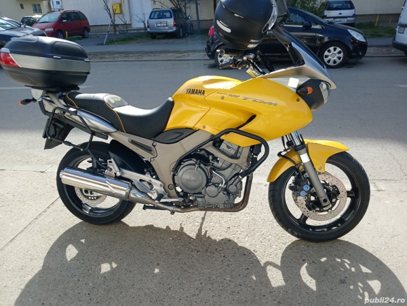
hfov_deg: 67.3
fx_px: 306
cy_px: 153
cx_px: 204
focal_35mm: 26
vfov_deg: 53.1
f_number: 1.8
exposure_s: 1/300
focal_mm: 3.98
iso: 20
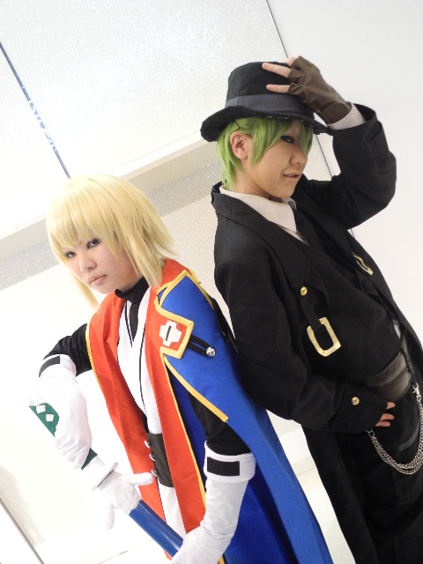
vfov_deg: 49.0
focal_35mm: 38
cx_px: 212
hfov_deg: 37.7
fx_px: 619
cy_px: 282
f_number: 3.2
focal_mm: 8.1
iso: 400
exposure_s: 1/26.5
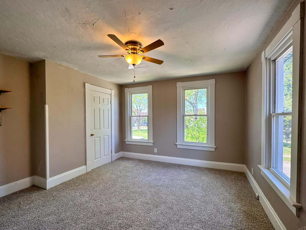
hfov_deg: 98.2
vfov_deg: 81.7
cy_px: 121
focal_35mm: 15
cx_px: 156
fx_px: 133
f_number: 2.2
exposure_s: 1/120
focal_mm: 2.22
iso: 50
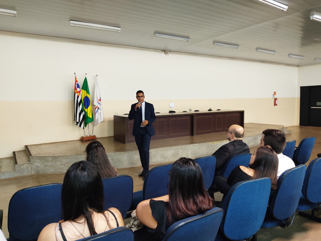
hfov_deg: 67.3
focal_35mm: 26
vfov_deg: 53.1
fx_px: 241
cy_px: 120
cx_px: 160
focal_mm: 4.74
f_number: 1.79
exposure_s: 1/30
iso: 1121
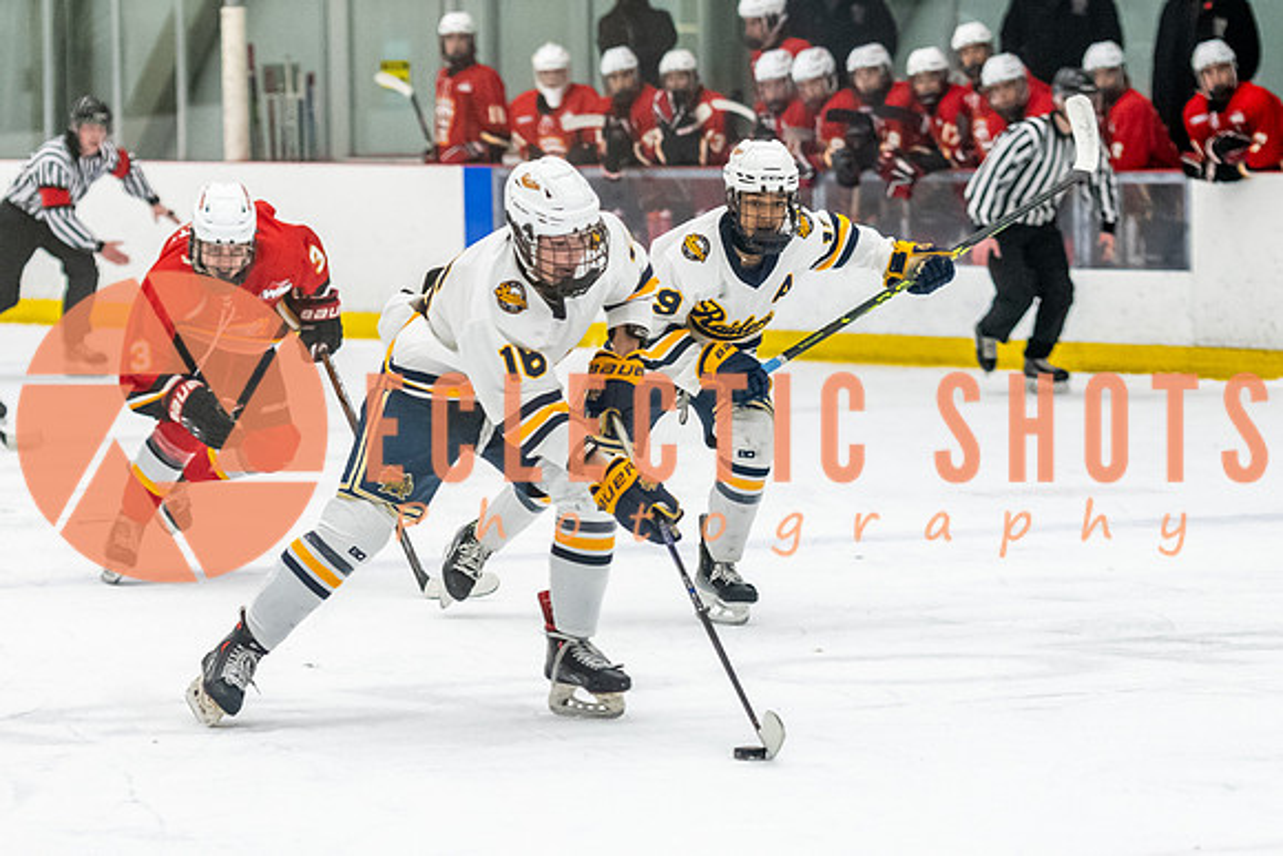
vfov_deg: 6.4
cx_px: 485
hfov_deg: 9.6
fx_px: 7597
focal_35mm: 213
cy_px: 428
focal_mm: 102
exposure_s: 1/800
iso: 3200
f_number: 2.8
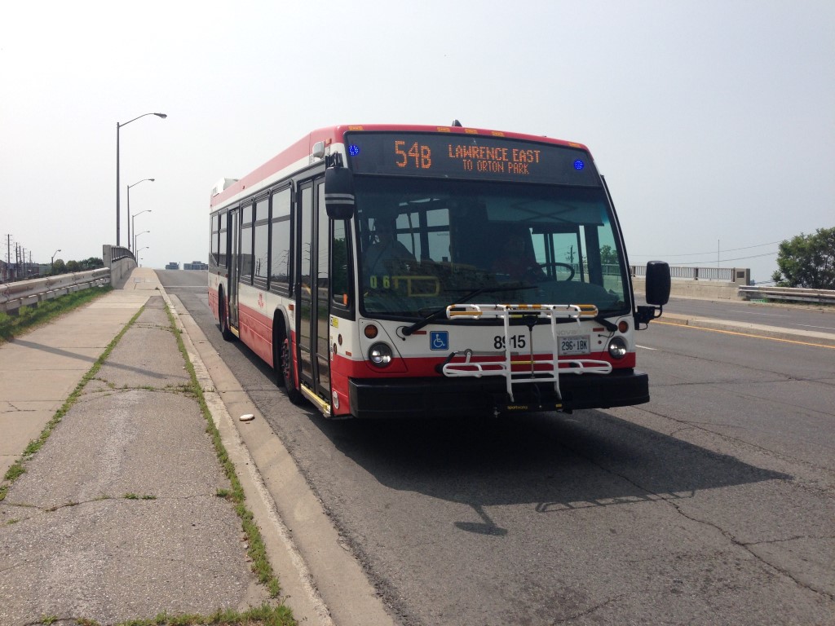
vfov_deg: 42.9
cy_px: 313
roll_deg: -2.6
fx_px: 796
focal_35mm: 33
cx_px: 418
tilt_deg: -0.6
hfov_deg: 55.4
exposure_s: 1/2463
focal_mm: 4.12
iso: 50
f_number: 2.4
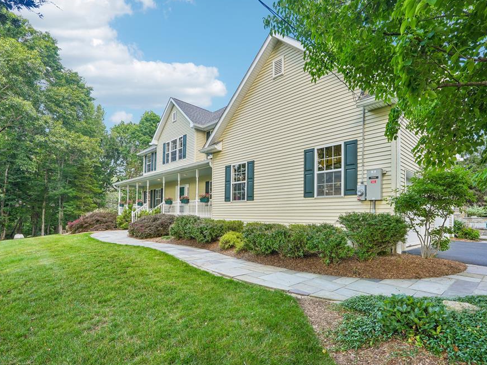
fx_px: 261
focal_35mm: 19
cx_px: 268
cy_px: 182
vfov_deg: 69.9
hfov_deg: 85.7
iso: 160
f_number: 9
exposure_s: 1/30
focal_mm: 16.5
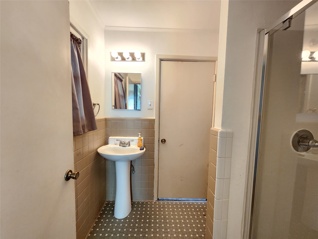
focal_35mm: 13
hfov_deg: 106.2
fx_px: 119
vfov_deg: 89.9
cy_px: 120
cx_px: 159
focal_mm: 2.2
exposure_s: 1/30
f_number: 2.2
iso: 640
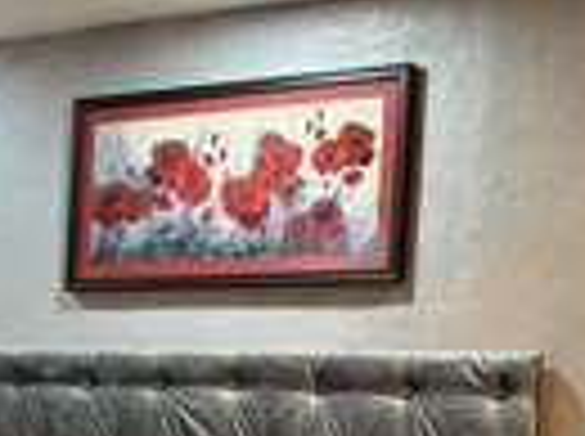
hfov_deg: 19.8
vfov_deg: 14.9
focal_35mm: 96
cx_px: -22
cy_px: 510
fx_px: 1619
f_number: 1.6
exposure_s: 1/60
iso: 320
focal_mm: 5.96
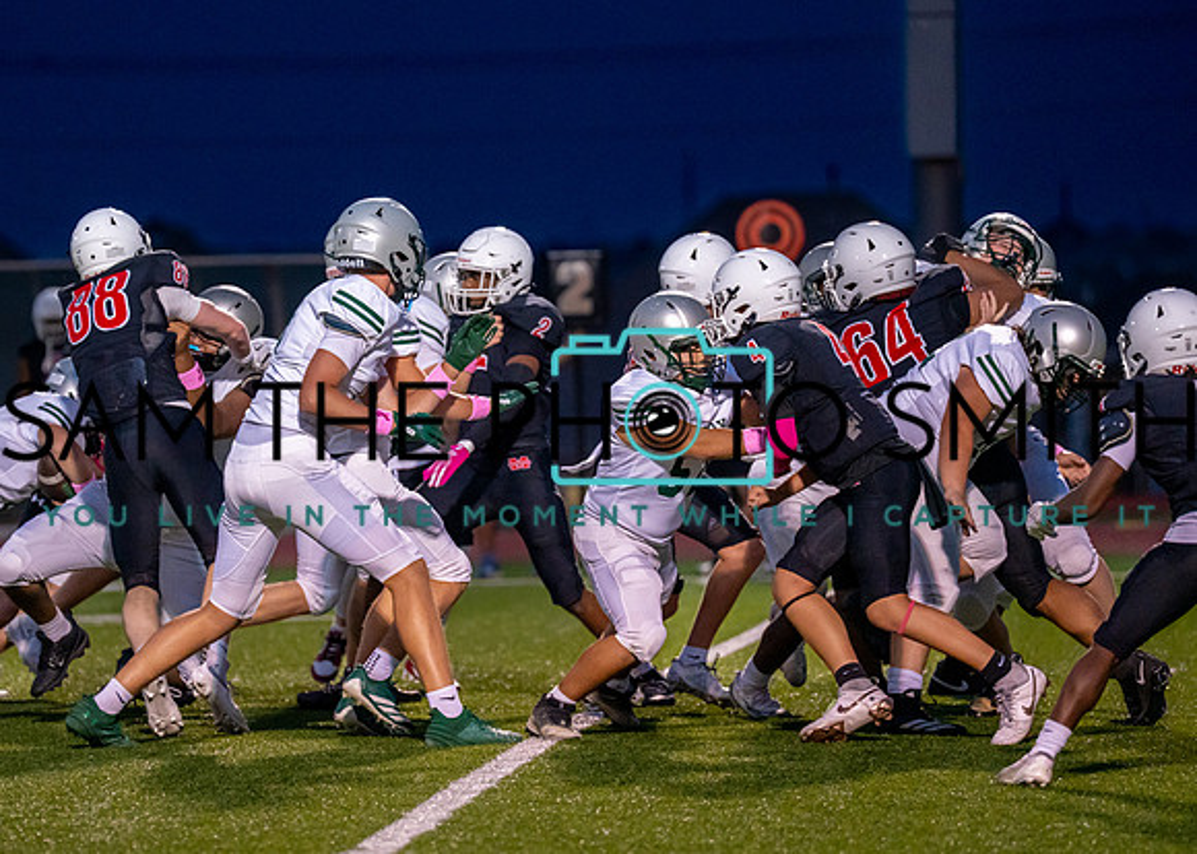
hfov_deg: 7.5
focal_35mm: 268
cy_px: 396
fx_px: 9103
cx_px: 401
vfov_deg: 5.4
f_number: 2.8
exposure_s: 1/1250
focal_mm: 200
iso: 3200
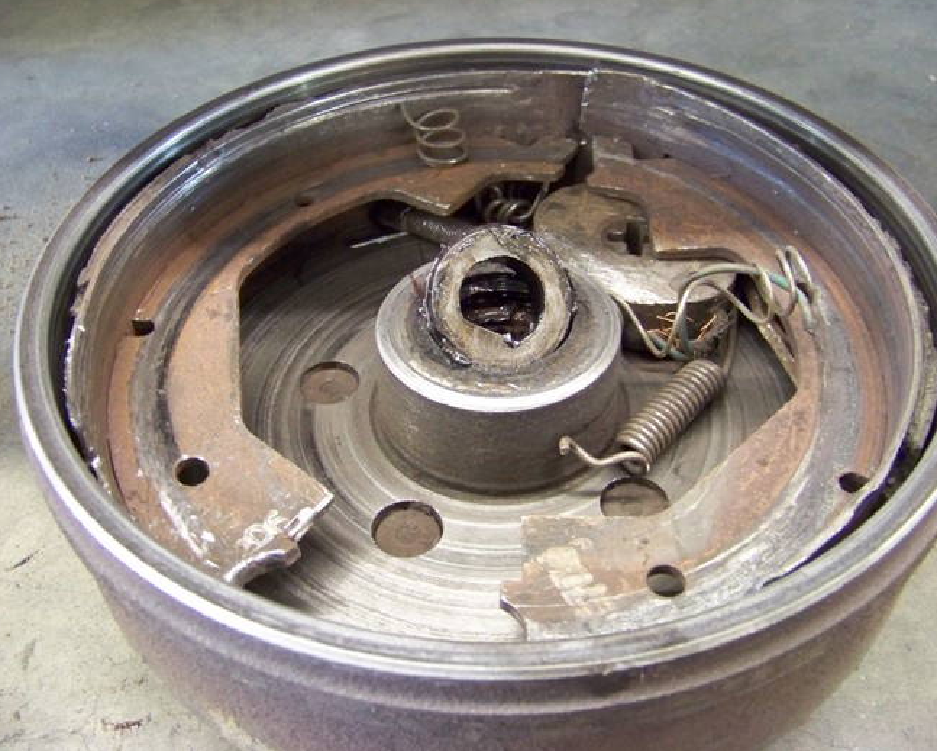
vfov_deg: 39.2
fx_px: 1054
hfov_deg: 47.9
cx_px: 494
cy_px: 373
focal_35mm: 38
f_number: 2.8
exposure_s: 1/5
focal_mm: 5.85
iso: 400
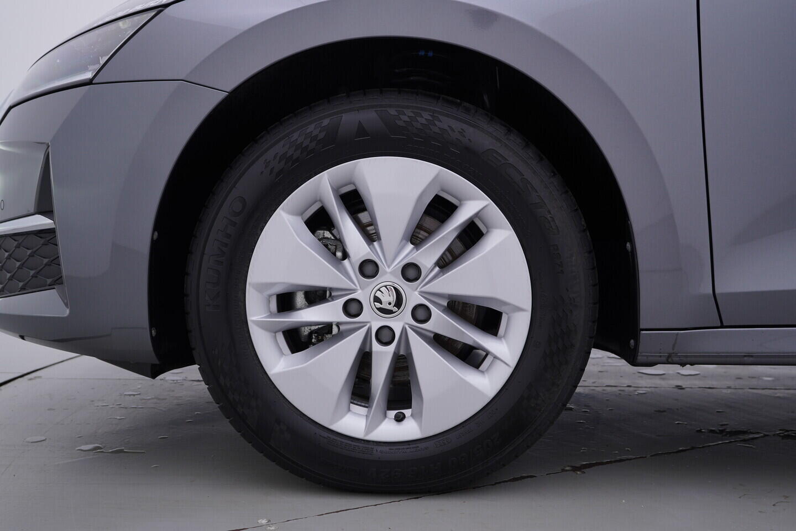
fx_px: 796
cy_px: 266
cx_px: 398
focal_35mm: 36
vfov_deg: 36.9
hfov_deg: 53.1
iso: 125
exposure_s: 1/80
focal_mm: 24
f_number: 4
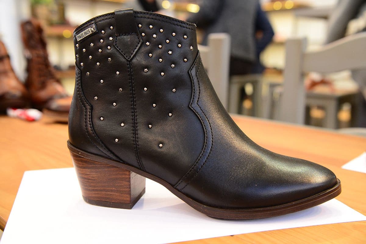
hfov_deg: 48.5
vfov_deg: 33.4
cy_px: 122
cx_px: 183
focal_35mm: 40
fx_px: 407
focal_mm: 40
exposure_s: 1/320
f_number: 5.6
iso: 2000
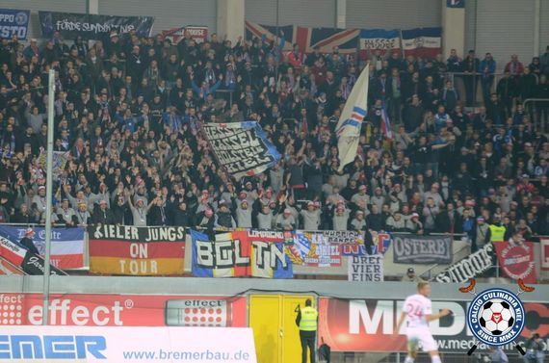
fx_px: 4564
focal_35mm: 300
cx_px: 274
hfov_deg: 6.9
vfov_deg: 4.6
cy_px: 182
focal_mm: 200
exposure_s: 1/250
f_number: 3.5
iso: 1000
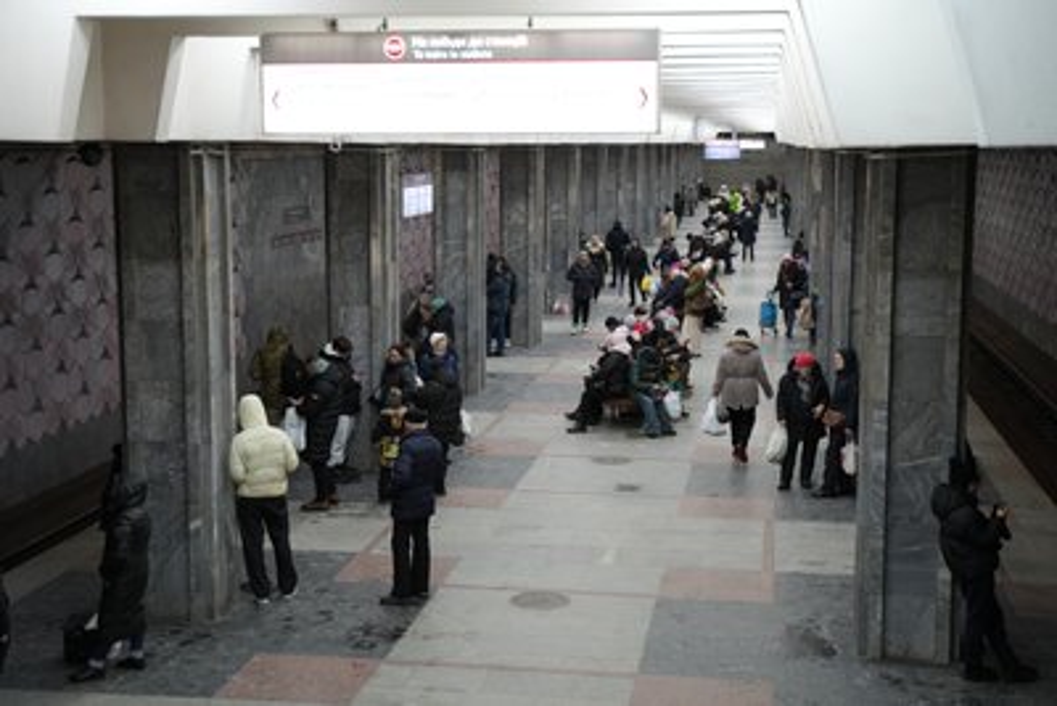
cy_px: 353
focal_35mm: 53
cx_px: 528
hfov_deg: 37.5
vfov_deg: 25.5
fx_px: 1557
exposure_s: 1/60
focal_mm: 53
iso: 500
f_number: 2.8
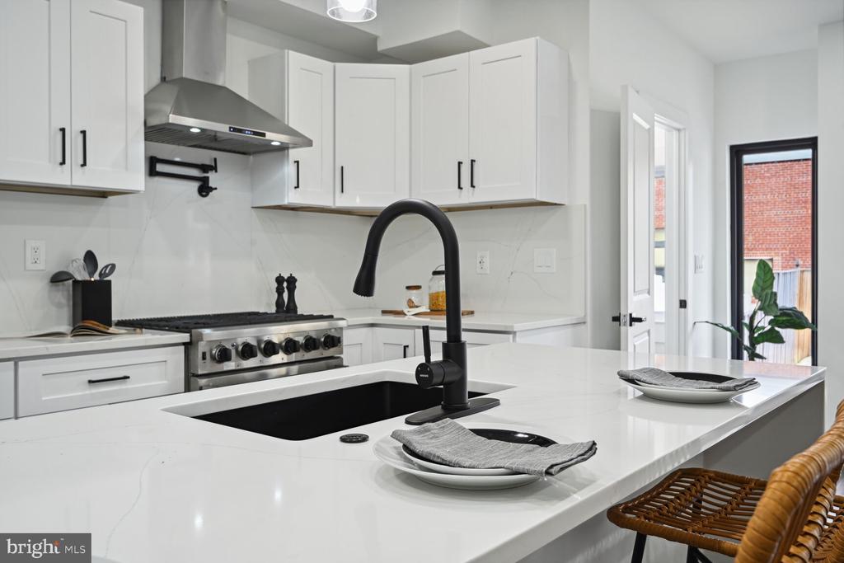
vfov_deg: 43.6
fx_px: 703
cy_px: 282
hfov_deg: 61.9
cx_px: 422
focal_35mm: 30
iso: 200
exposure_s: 1/10
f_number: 9
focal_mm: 30
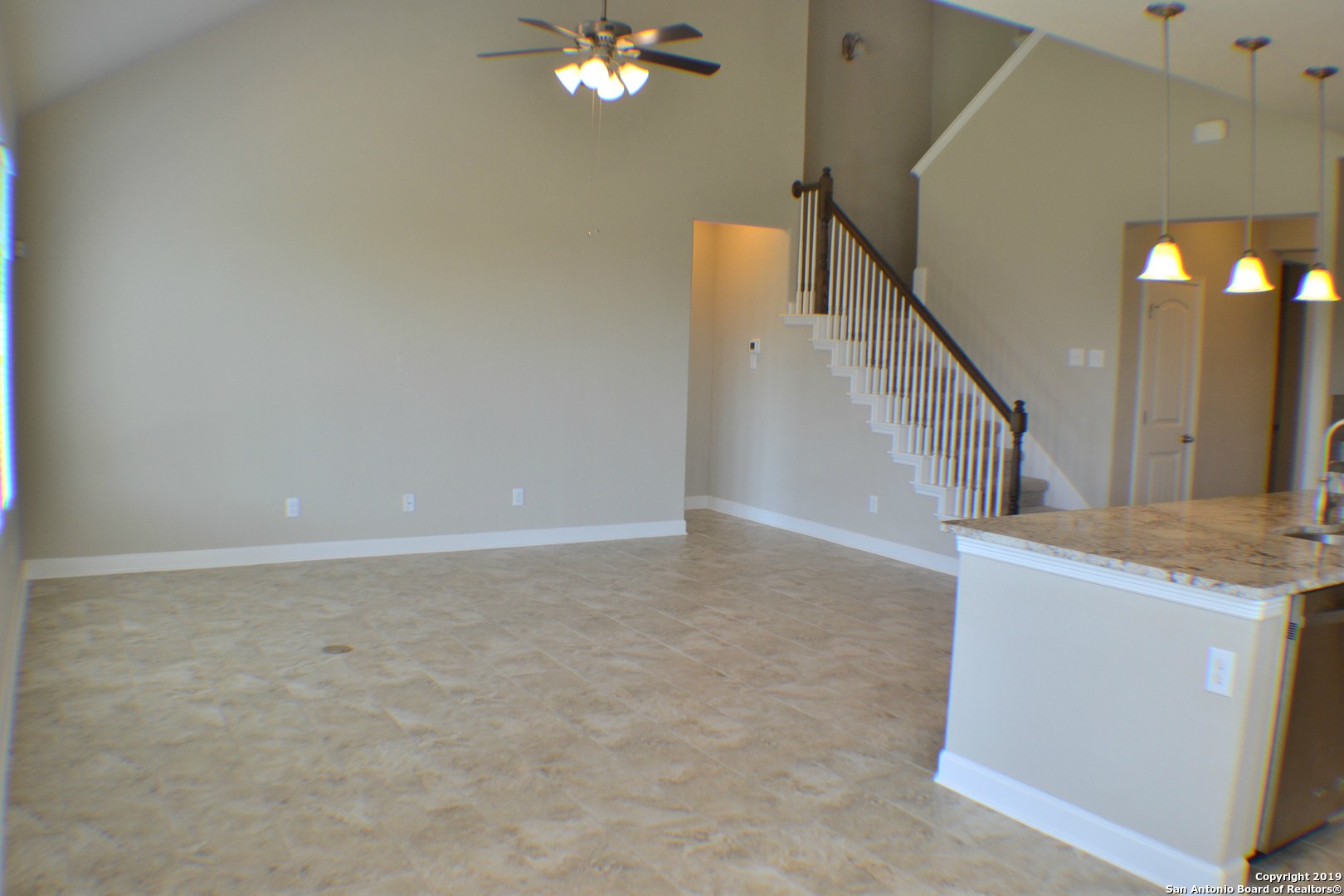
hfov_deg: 53.1
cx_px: 672
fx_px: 1344
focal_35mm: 36
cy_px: 448
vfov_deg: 36.9
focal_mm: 24
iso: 400
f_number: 5
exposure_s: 1/100
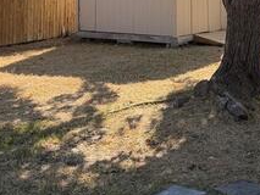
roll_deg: +1.4
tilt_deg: +2.3
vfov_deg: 19.0
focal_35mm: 72
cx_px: 189
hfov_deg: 26.7
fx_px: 541
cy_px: -54
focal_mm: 6.76
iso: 100
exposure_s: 1/1727
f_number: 1.78
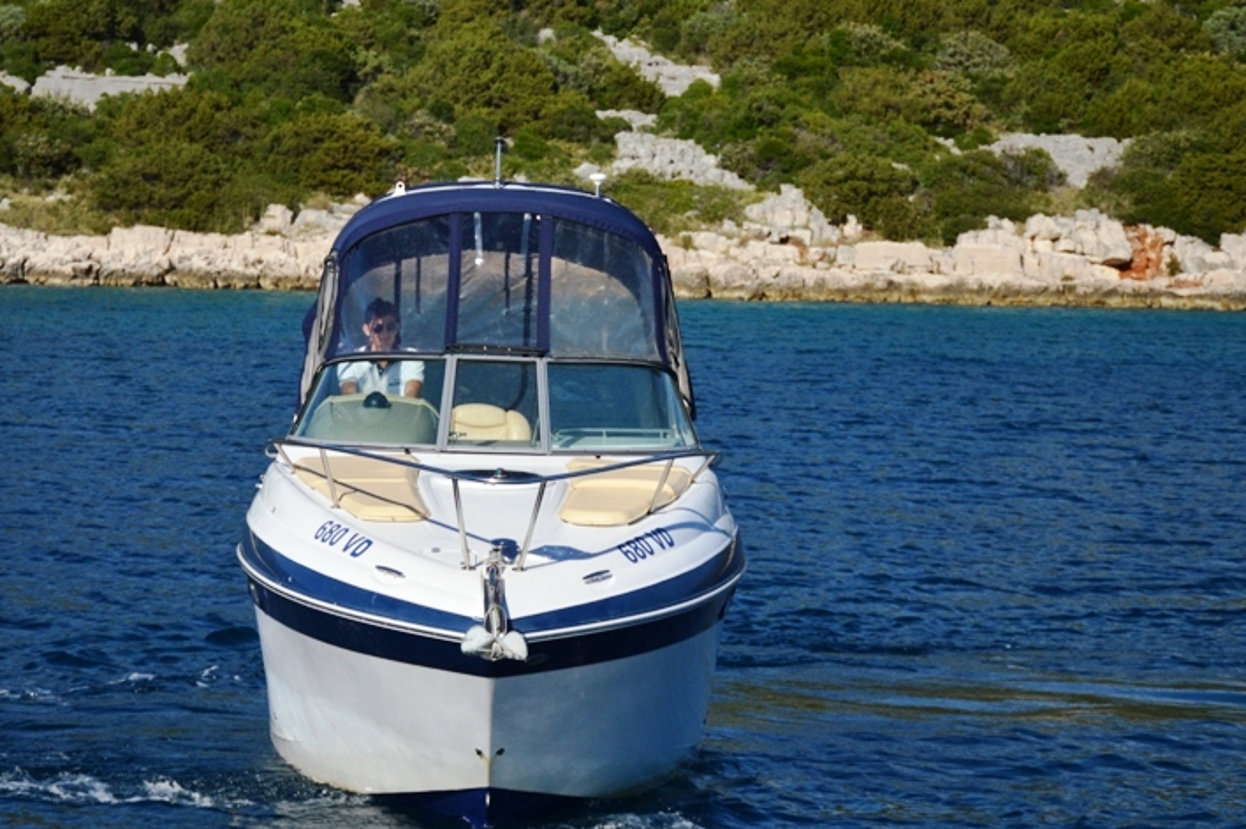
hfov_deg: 19.1
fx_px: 3701
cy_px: 461
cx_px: 544
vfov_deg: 12.8
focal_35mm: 107
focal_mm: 56
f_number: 4.8
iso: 250
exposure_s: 1/4000
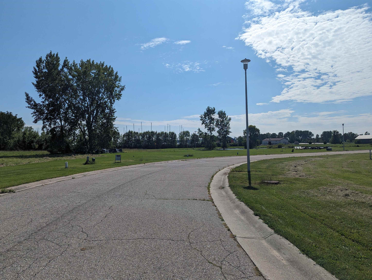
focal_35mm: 24
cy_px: 140
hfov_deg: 71.5
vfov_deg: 56.9
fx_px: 258
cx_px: 186
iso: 49
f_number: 1.85
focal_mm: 6.81
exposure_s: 1/7092
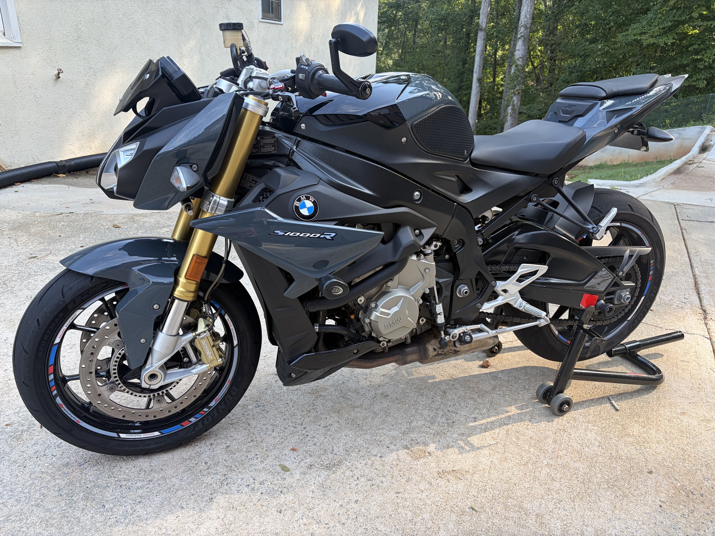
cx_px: 358
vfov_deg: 53.1
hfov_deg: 67.3
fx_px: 537
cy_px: 268
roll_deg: -1.9
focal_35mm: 26
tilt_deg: -21.8
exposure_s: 1/134
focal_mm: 5.96
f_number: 1.6
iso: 32
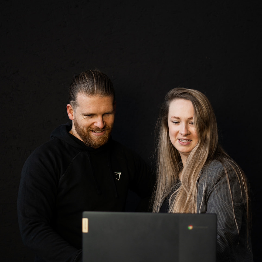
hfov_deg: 24.7
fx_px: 599
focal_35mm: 70
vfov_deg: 24.6
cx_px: 134
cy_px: 141
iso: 320
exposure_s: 1/200
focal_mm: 50
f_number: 1.8
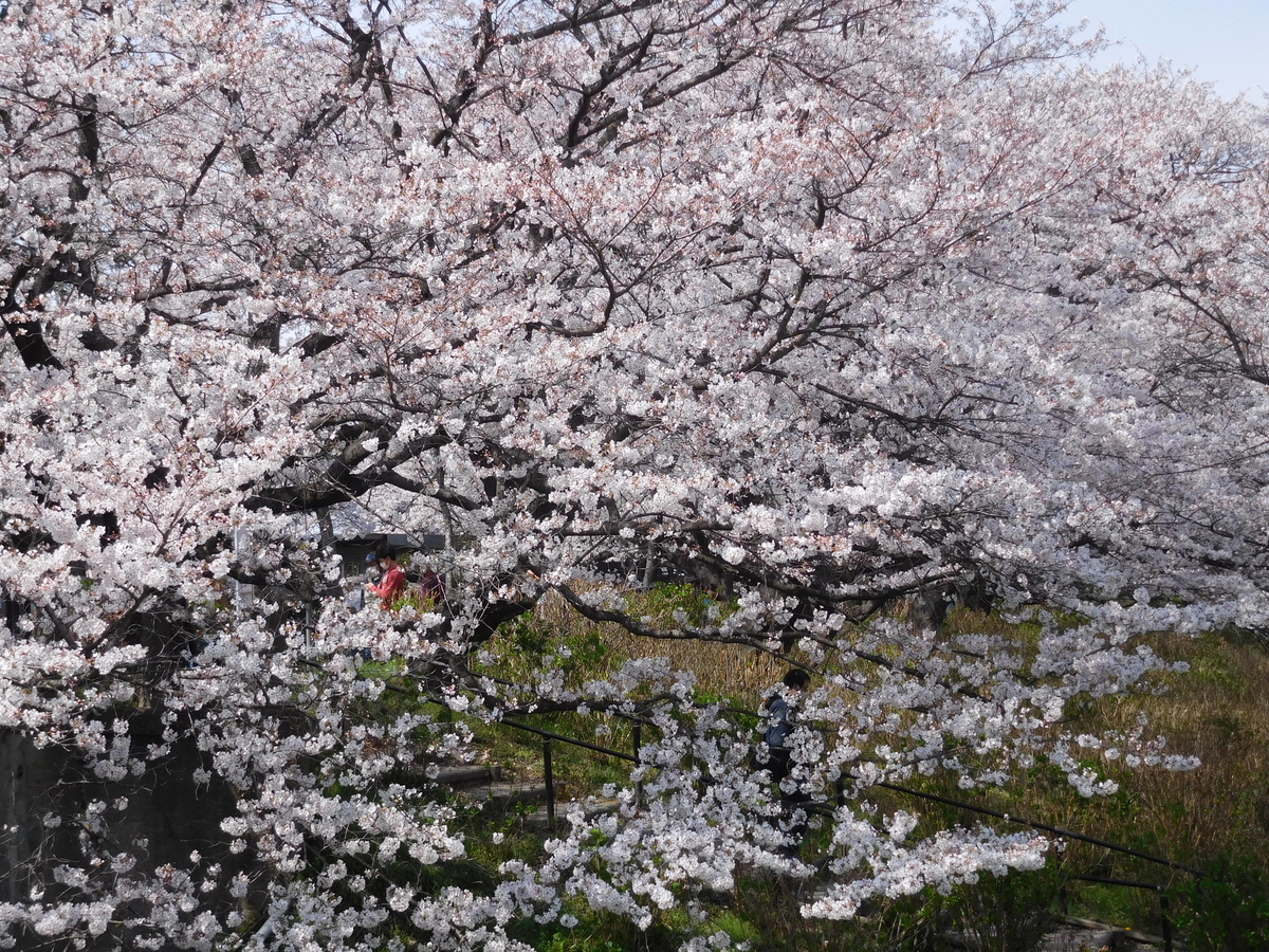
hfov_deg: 31.2
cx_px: 634
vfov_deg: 23.7
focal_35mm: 62
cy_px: 476
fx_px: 2273
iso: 125
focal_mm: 11.1
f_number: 4.4
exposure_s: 1/640
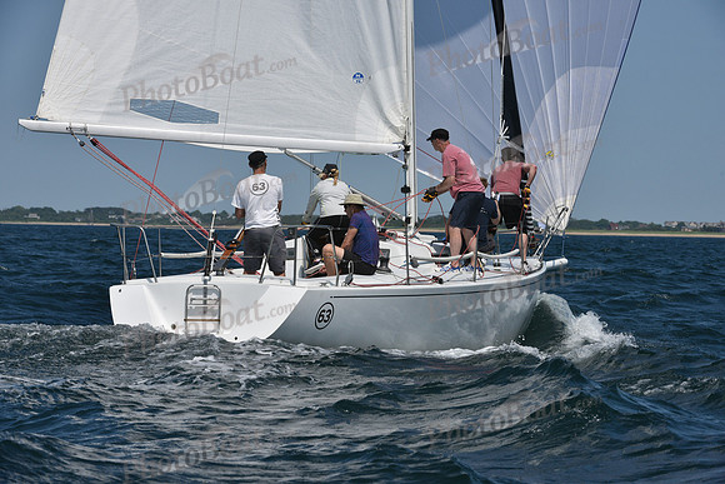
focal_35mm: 200
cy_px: 242
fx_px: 4029
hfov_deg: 10.3
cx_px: 362
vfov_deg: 6.9
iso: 320
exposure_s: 1/1000
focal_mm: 200
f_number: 11
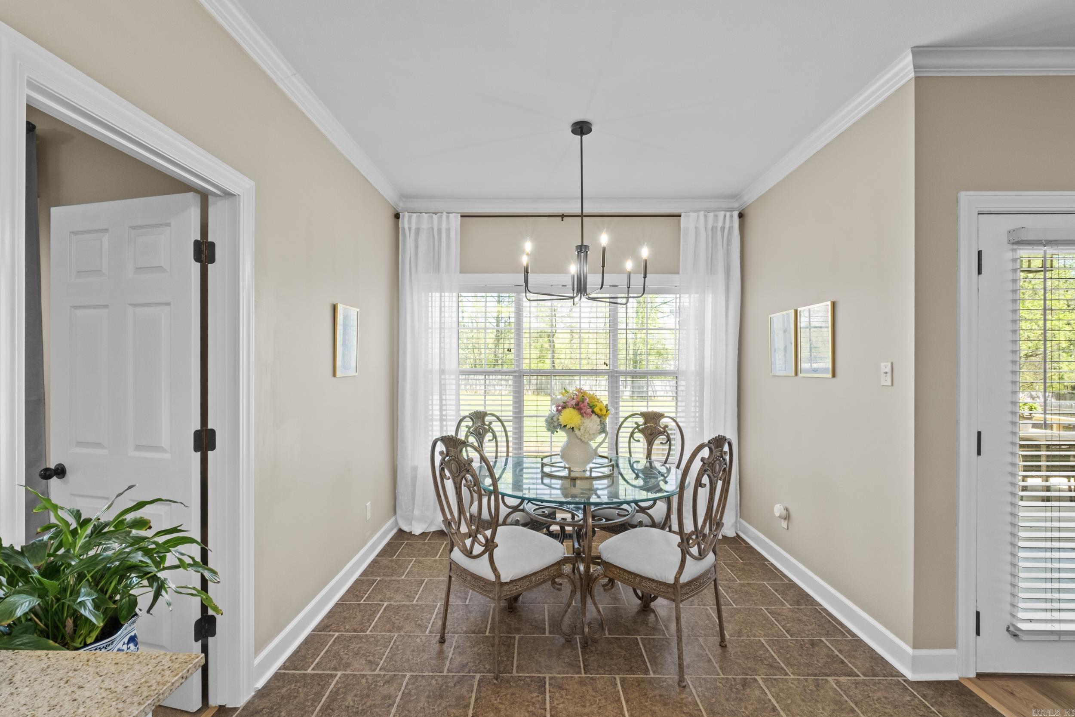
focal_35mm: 15
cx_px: 538
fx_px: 448
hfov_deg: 100.4
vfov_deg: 77.3
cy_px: 358
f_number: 9
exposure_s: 1/1.25
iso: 400
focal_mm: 10
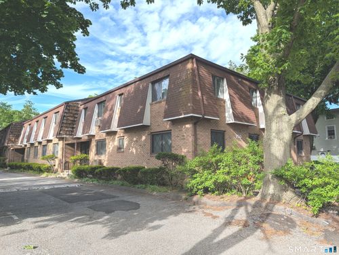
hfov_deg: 71.5
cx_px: 170
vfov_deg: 56.9
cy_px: 128
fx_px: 235
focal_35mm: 24
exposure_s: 1/773
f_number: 1.68
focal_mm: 6.9
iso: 19
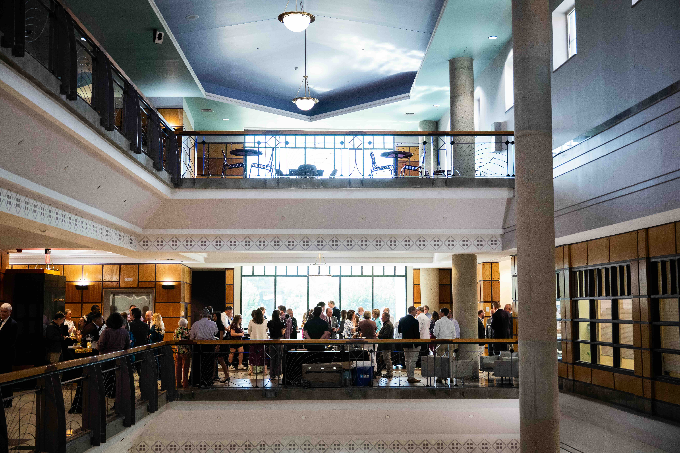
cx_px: 340
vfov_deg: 31.9
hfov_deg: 46.4
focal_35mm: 42
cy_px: 226
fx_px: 793
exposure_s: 1/200
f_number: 2.8
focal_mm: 42
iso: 2500
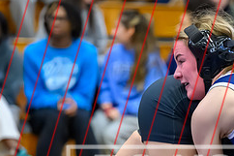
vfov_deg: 4.7
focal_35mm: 289
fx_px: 1877
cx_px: 202
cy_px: 167
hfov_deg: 7.1
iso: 10000
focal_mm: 104
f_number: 2.8
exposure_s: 1/500
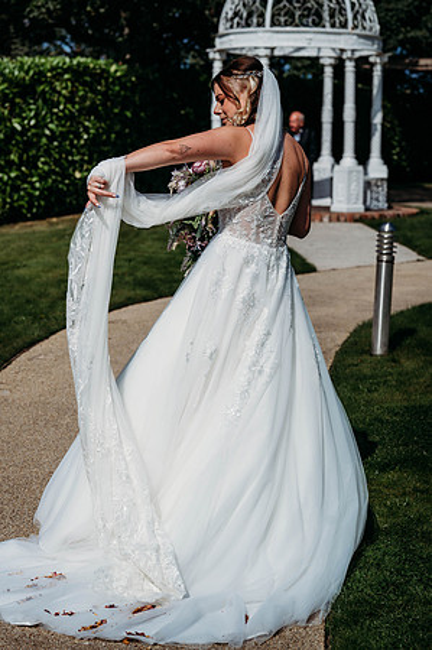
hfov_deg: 16.0
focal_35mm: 85
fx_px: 1533
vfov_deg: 23.9
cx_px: 216
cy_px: 325
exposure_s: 1/4000
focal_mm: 85
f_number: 5
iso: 100
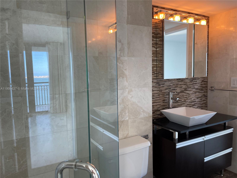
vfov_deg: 54.9
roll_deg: +1.2
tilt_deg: -5.7
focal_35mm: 25
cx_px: 118
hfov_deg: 69.4
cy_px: 89
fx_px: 171
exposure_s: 1/120
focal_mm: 5.1
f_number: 1.6
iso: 125
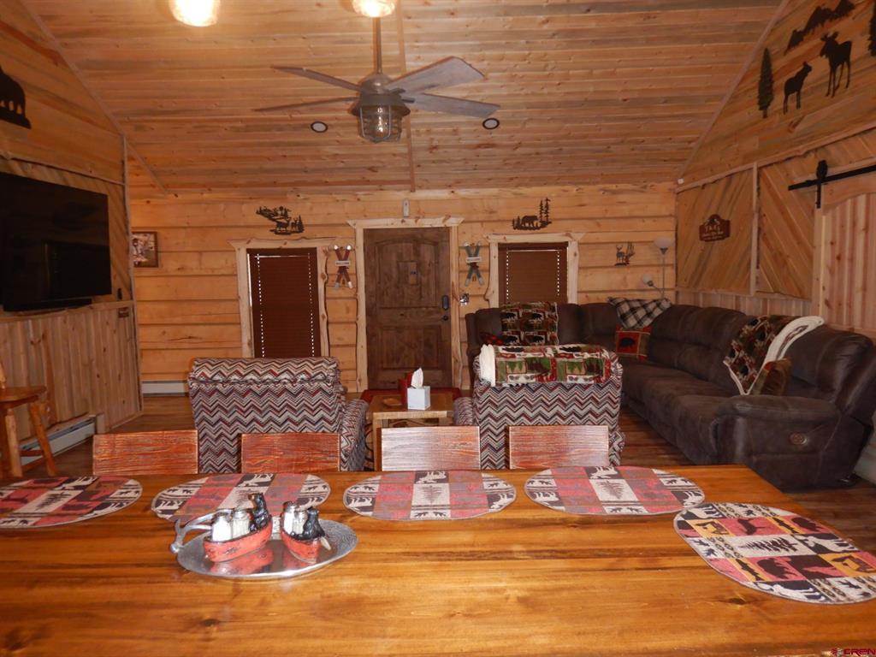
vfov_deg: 56.8
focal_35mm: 24
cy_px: 328
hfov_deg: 71.6
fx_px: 607
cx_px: 438
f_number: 2.8
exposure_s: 1/30
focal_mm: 4.3
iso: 360
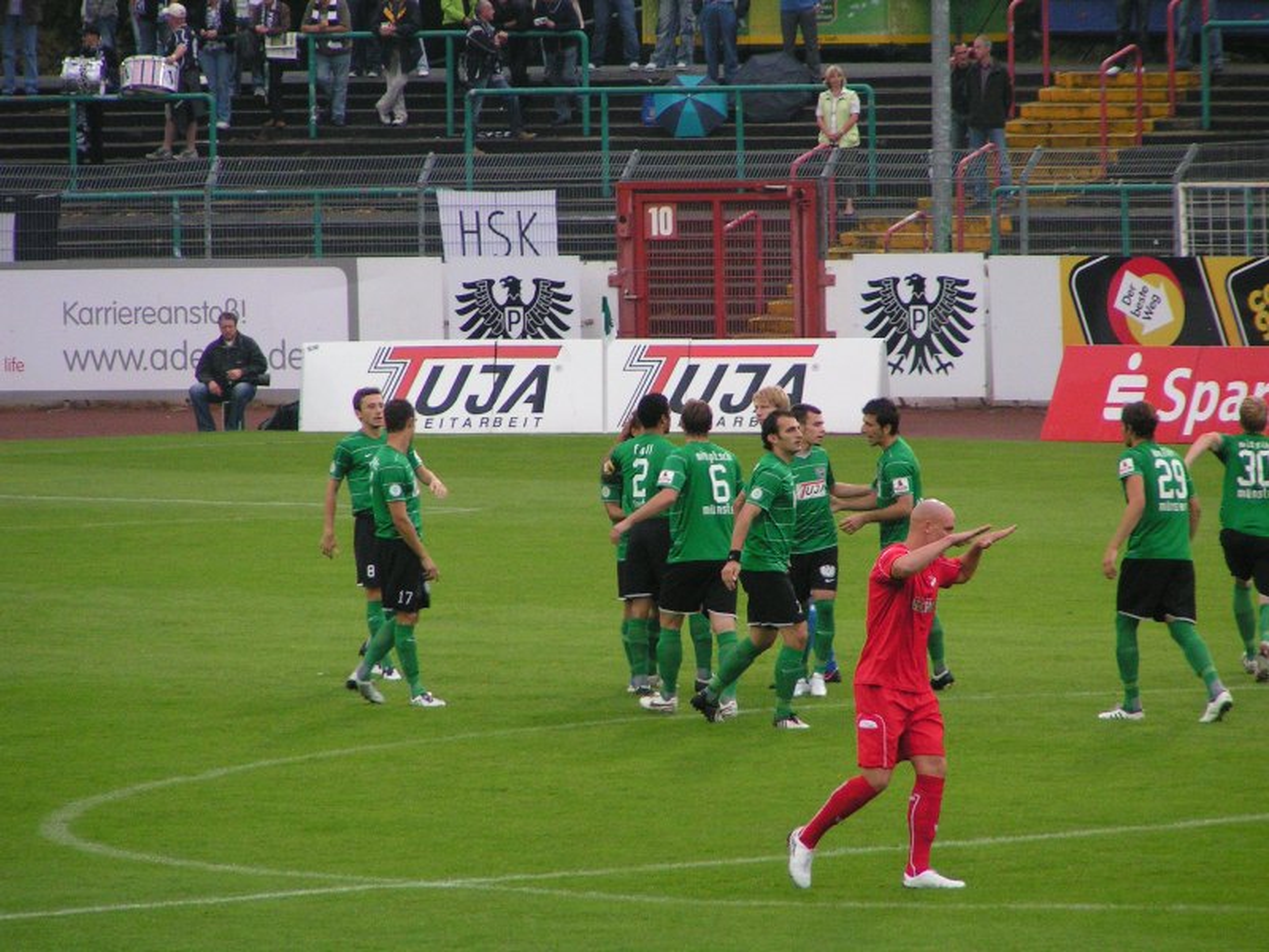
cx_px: 634
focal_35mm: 380
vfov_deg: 3.9
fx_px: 13931
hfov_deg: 5.2
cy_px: 476
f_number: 3.5
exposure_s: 1/160
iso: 200
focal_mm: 58
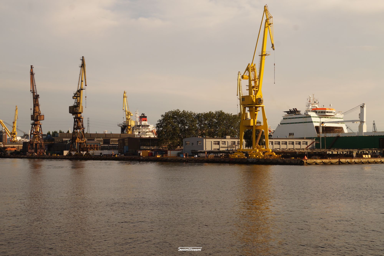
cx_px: 192
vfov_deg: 25.7
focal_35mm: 52
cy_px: 128
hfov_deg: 37.9
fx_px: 560
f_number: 9
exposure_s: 1/125
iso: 100
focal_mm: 35
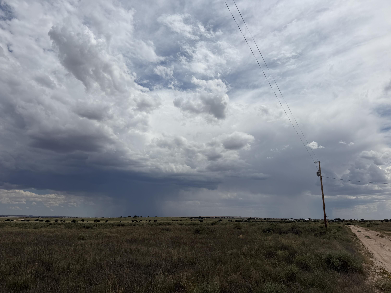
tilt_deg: +18.3
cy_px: 146
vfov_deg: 56.8
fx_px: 271
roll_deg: +0.5
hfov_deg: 71.6
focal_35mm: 24
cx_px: 196
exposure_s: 1/17544
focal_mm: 6.76
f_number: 1.78
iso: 80
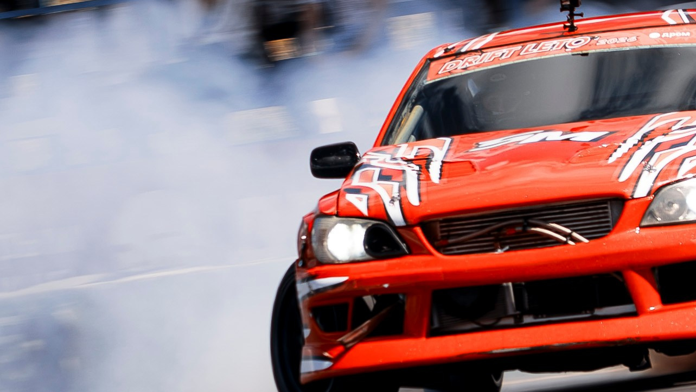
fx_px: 13344
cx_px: 369
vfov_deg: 1.7
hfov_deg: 3.0
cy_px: 304
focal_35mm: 723
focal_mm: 150
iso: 100
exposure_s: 1/125
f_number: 9
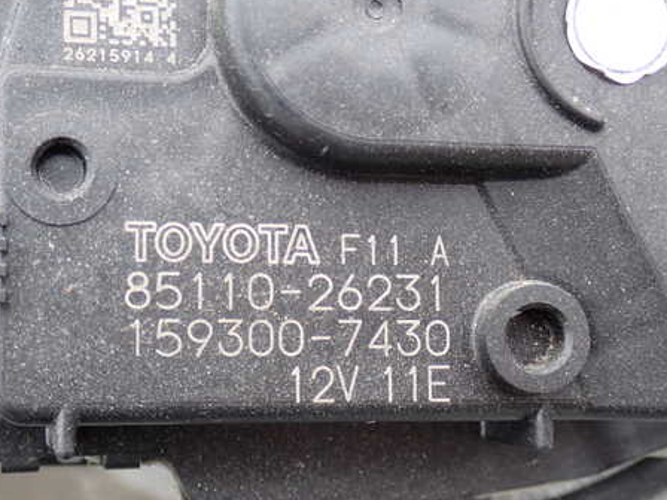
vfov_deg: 23.3
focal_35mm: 63
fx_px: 1214
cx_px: 281
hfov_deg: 30.7
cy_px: 266
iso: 100
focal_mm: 8.4
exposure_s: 1/100
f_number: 3.1
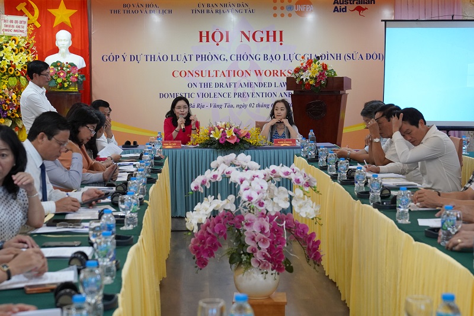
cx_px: 237
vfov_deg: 19.3
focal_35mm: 70
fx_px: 928
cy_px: 158
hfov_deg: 28.7
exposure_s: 1/160
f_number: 4
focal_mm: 47
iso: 1600
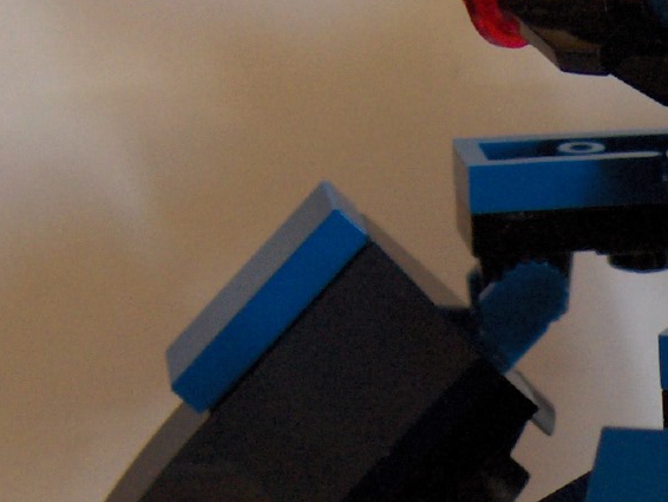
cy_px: 702
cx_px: 891
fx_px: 2722
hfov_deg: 13.4
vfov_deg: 10.3
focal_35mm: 141
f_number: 2.8
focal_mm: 8
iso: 200
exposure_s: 1/28.8
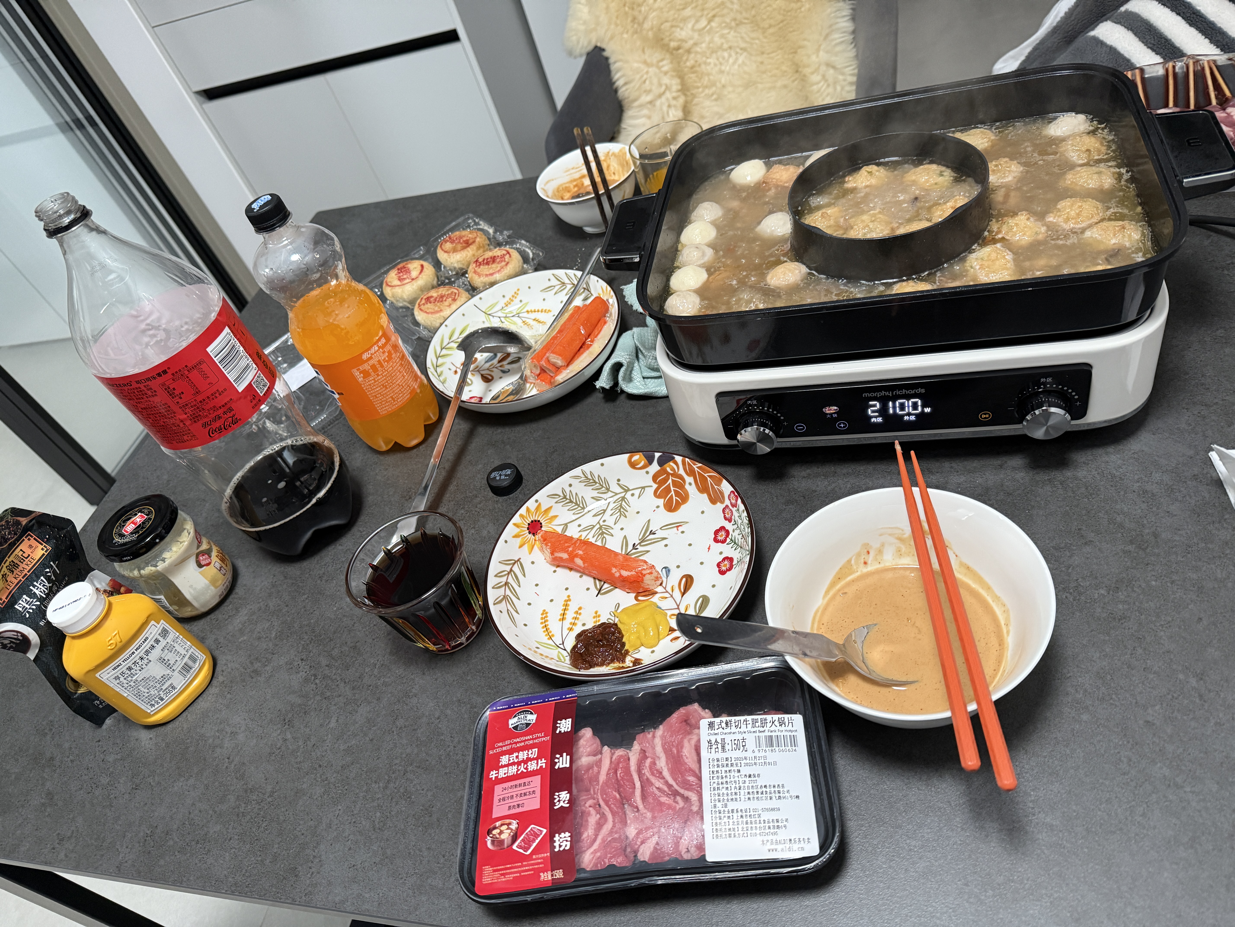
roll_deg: +21.2
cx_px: 618
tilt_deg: -43.7
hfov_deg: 71.6
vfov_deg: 56.8
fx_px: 856
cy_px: 464
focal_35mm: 24
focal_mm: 6.76
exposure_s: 1/60
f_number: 1.78
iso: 320
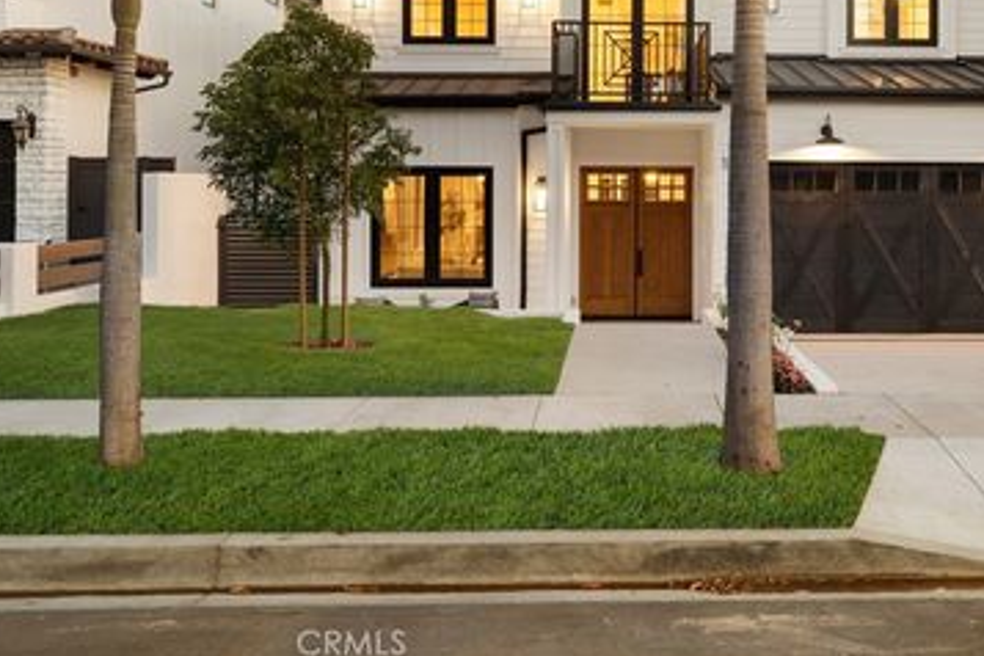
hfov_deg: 52.6
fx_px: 976
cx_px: 645
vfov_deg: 36.7
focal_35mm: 36
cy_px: 203
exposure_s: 1
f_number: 9
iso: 800
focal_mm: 25.5
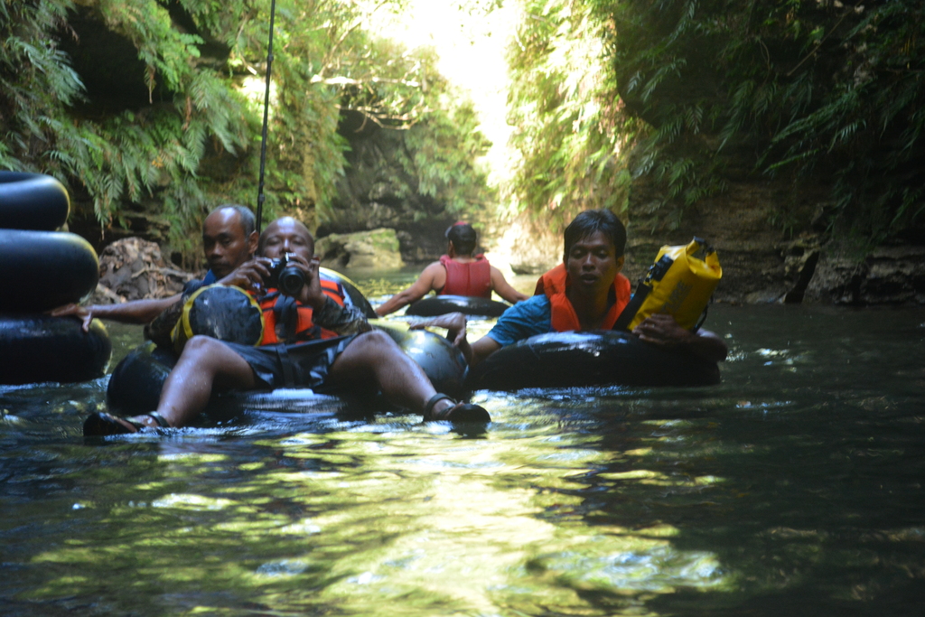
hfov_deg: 24.6
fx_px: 2120
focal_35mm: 82
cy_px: 308
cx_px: 462
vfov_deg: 16.6
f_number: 5.6
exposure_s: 1/60
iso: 1600
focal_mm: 55
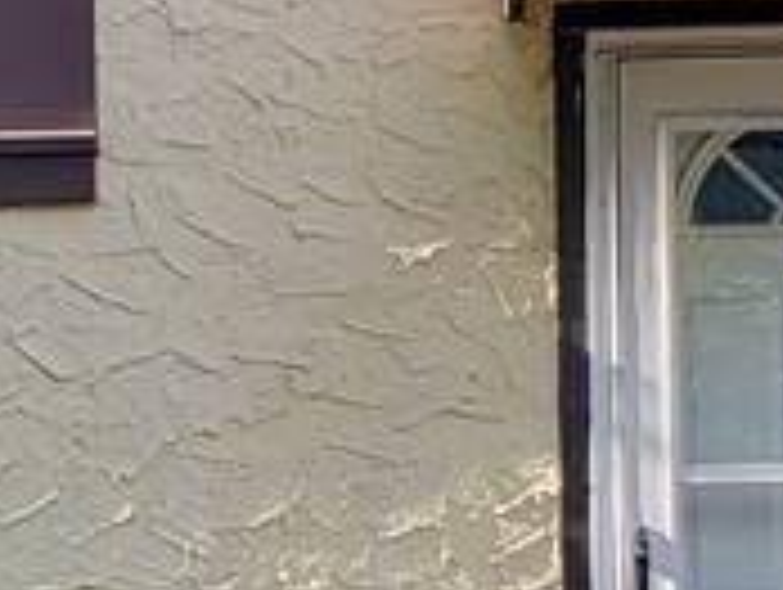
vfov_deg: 9.7
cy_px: 351
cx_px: 130
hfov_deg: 12.8
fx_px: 3466
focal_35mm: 153
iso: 50
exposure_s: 1/283
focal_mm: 4.3
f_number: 2.4
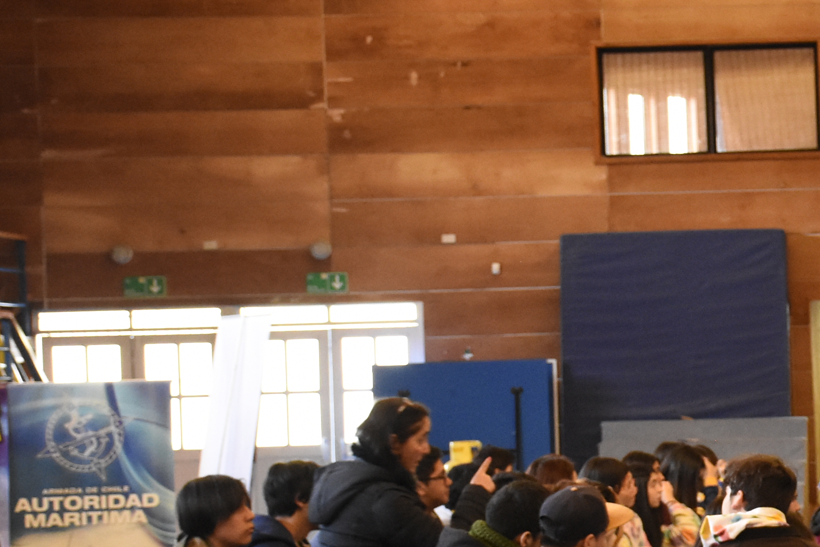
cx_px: 987
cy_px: 384
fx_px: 3059
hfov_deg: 14.8
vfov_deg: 10.2
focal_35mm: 134
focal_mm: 35
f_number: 5
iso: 3200
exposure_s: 1/40
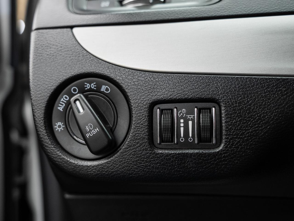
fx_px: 298
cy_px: 112
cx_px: 147
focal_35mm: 35
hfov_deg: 52.5
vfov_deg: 40.6
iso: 1000
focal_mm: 30.2
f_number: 3.5
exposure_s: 1/40
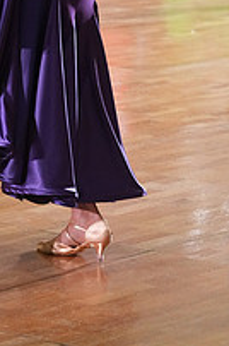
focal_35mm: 236
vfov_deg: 8.6
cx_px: -66
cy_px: -63
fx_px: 2259
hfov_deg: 5.8
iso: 4000
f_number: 5
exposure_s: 1/200
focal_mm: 82
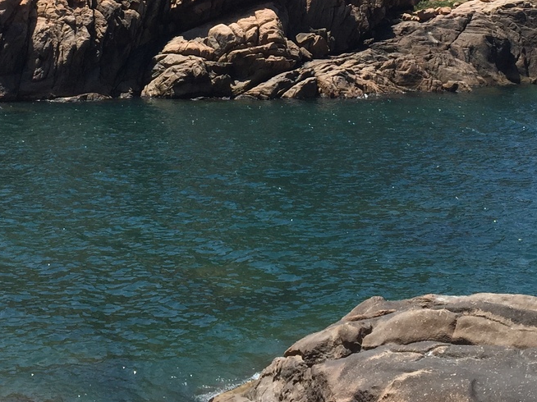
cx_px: 268
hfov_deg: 27.4
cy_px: -58
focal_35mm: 71
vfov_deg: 19.7
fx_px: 1101
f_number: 2.2
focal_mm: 4.15
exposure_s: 1/2198
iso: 32
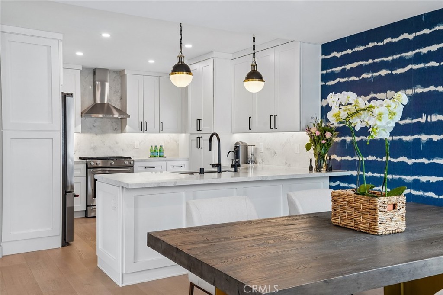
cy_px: 148
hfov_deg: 54.4
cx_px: 222
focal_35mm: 35
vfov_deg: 37.8
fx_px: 431
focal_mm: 35
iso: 400
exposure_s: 1/25
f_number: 8
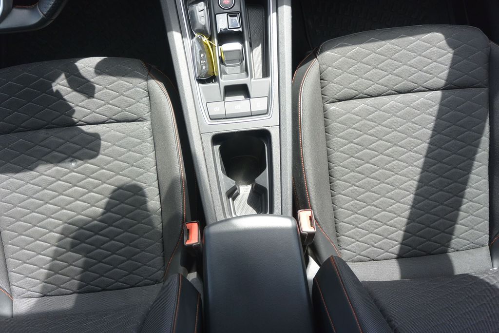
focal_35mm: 29
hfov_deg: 63.7
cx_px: 250
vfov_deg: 45.0
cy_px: 166
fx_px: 402
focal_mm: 11
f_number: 3.5
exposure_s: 1/320
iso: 160
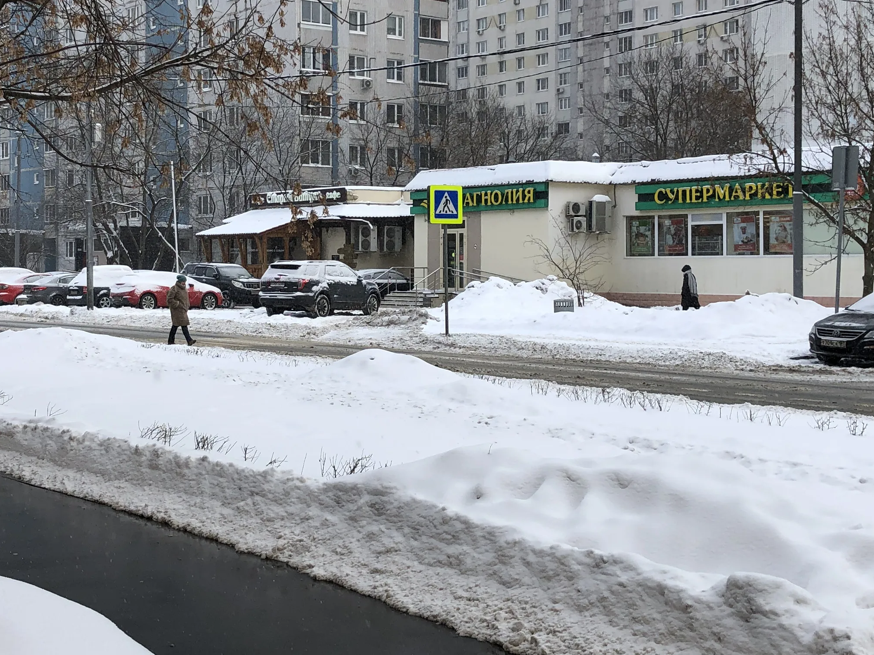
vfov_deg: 26.0
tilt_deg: +0.1
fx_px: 1414
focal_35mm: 56
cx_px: 345
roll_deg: -0.8
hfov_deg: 34.2
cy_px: 256
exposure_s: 1/407
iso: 20
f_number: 1.8
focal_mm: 3.99
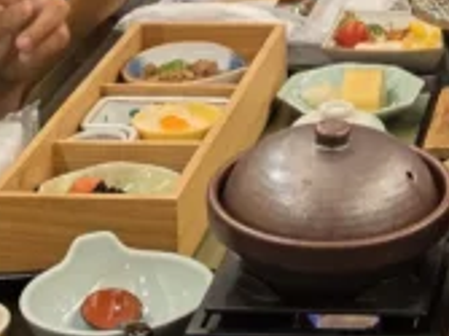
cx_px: 538
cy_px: -489
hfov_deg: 13.6
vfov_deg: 9.3
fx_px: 1828
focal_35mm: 141
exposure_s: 1/100
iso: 100
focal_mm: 6.5
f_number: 1.4
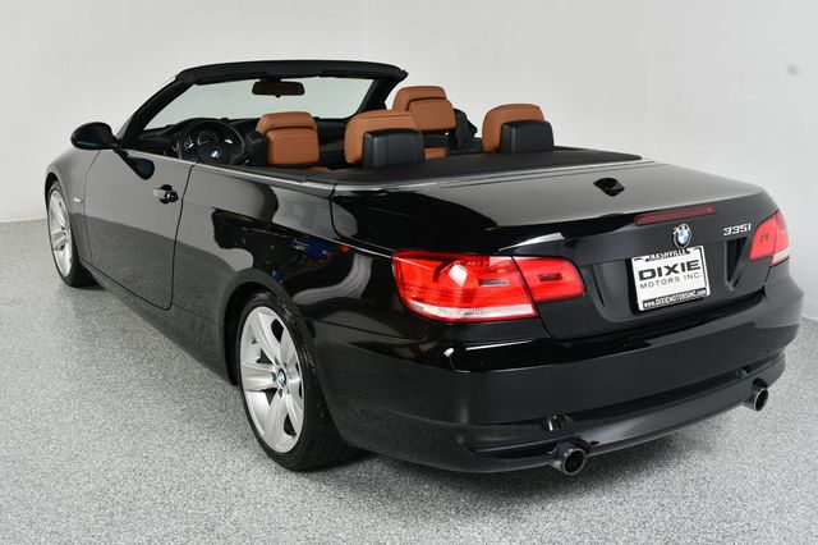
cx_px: 409
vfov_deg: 33.4
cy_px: 272
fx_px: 908
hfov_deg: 48.5
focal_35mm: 40
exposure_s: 1/160
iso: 100
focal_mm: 27
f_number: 9
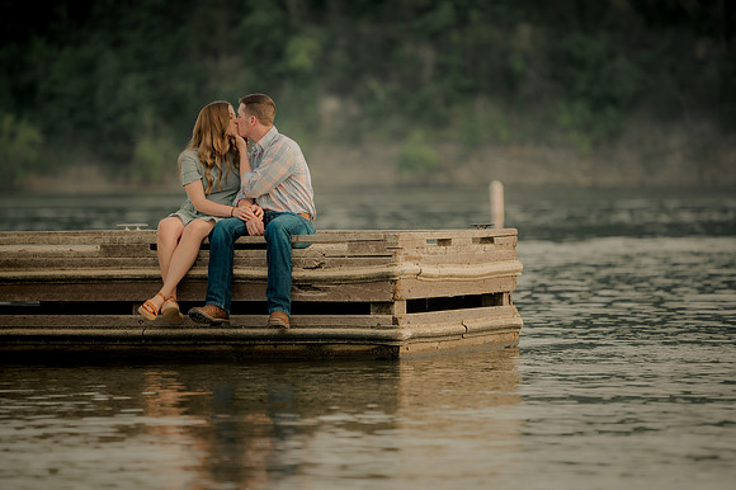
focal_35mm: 200
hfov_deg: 10.3
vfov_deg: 6.9
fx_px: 4086
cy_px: 245
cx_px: 368
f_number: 2.8
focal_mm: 200
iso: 160
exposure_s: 1/500
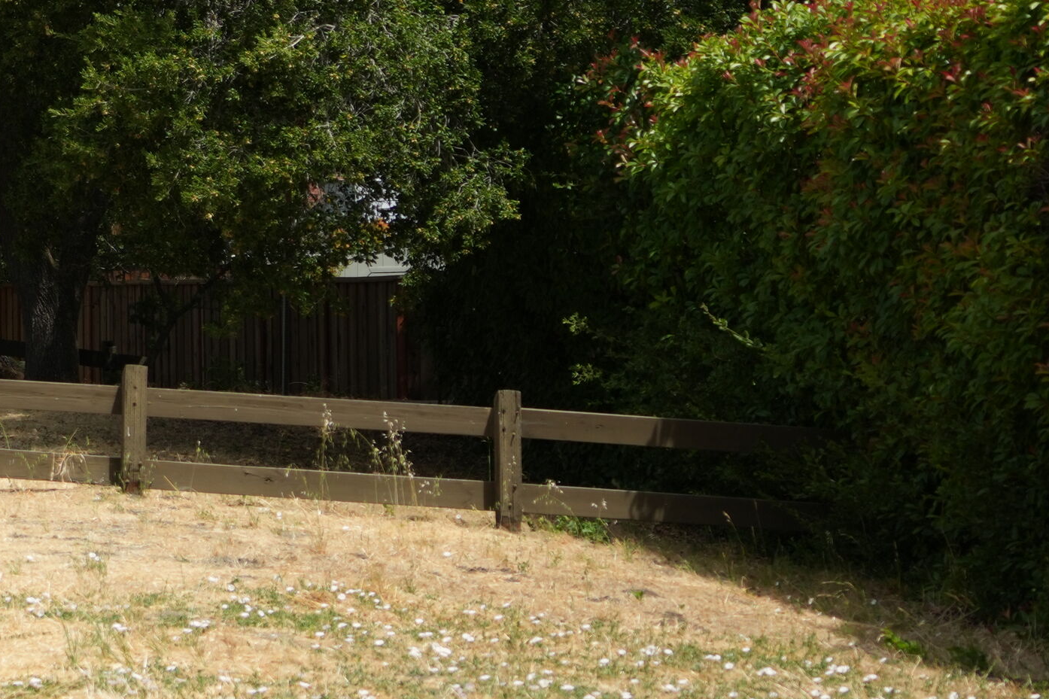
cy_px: 157
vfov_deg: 8.8
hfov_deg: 12.7
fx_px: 4516
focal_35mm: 155
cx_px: -428
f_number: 4.5
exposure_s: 1/2000
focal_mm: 50
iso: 320
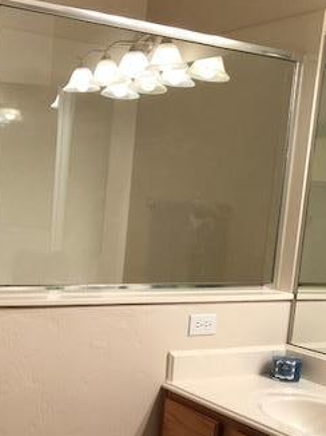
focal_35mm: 55
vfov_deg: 34.5
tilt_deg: -9.1
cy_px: 306
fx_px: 692
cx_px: 45
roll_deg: -4.0
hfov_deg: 25.8
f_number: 1.8
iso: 40
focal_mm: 3.99
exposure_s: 1/20
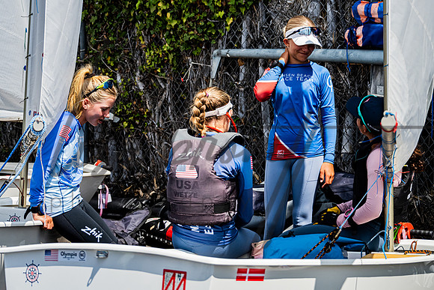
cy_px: 133
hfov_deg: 20.5
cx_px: 235
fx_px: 1202
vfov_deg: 13.7
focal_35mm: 100
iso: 1000
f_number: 6
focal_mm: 84
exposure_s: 1/3200
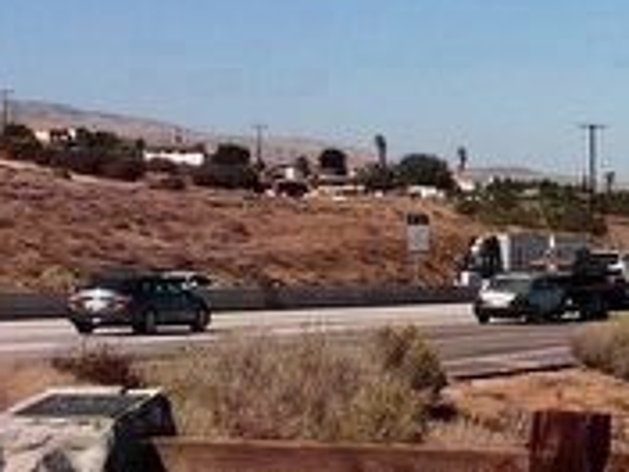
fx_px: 2471
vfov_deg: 10.9
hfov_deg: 13.8
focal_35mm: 136
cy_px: 197
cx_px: 872
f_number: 2.2
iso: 32
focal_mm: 4.12
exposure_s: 1/3731
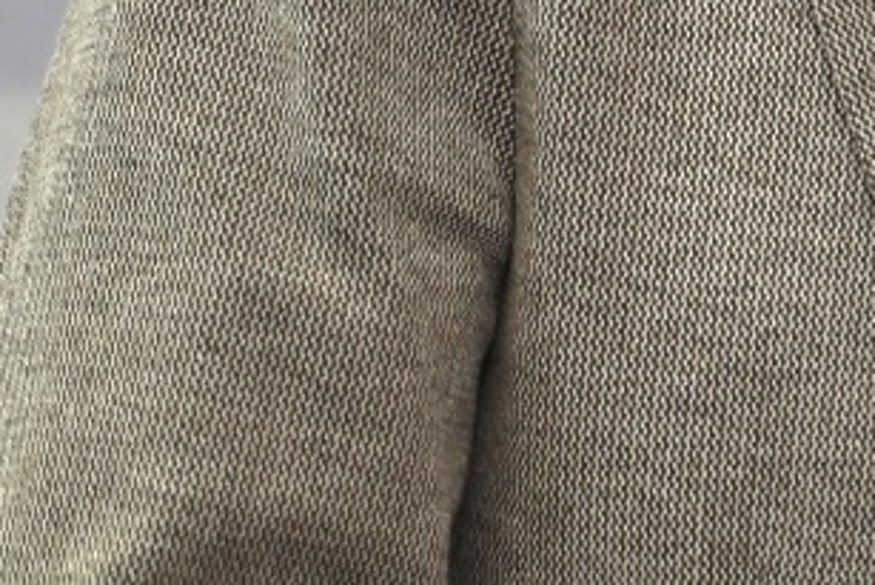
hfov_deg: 4.0
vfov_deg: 2.7
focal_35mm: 501
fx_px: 12182
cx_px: 2260
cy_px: -628
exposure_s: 1/60.2
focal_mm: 95
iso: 200
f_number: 2.8
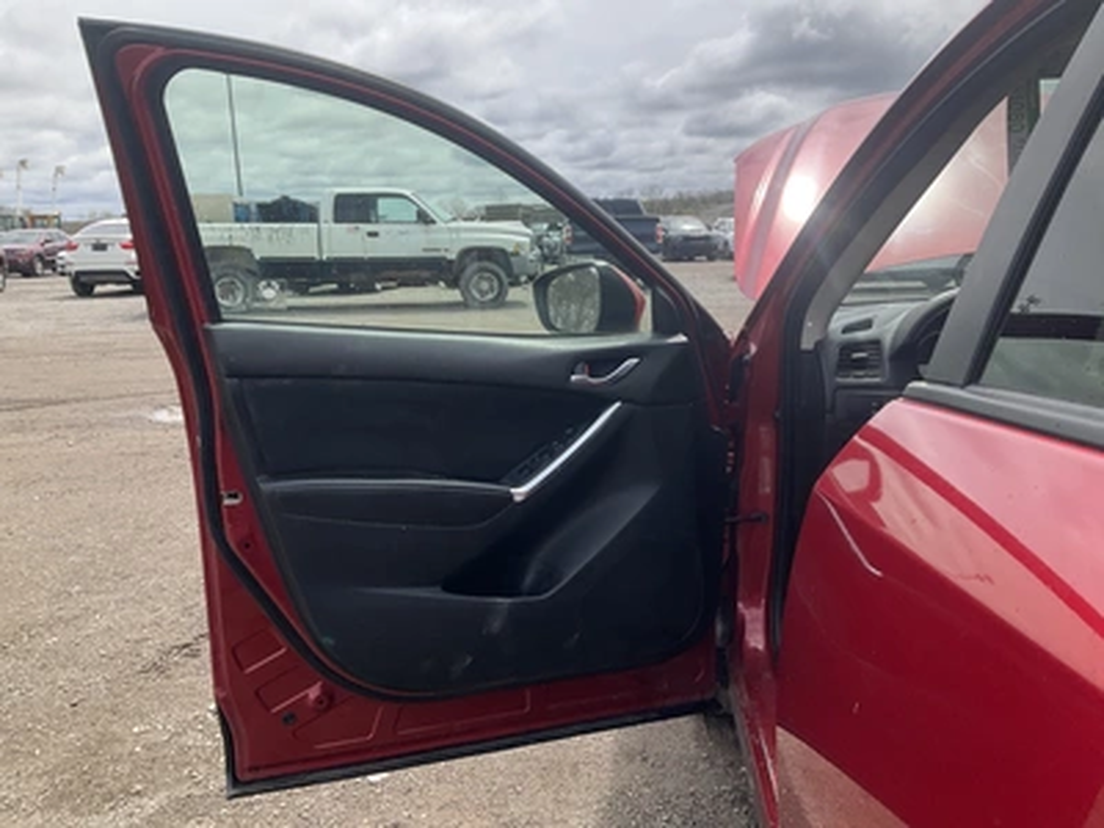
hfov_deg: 61.7
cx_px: 552
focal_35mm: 29
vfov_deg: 48.2
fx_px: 925
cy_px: 414
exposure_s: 1/1342
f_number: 1.8
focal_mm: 3
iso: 25
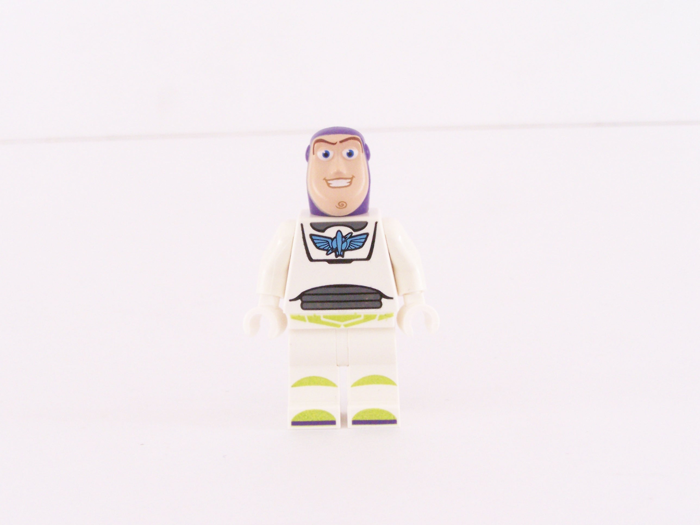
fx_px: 1517
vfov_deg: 19.6
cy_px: 262
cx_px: 350
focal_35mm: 75
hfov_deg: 26.0
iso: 400
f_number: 8
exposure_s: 1/6
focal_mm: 12.4
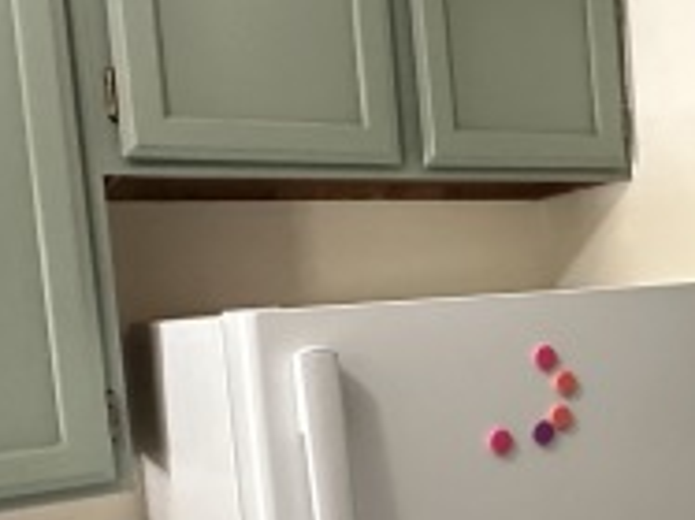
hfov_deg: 36.3
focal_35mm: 48
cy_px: 353
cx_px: 669
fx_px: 963
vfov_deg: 30.0
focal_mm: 2.22
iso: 640
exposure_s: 1/60
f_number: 2.2
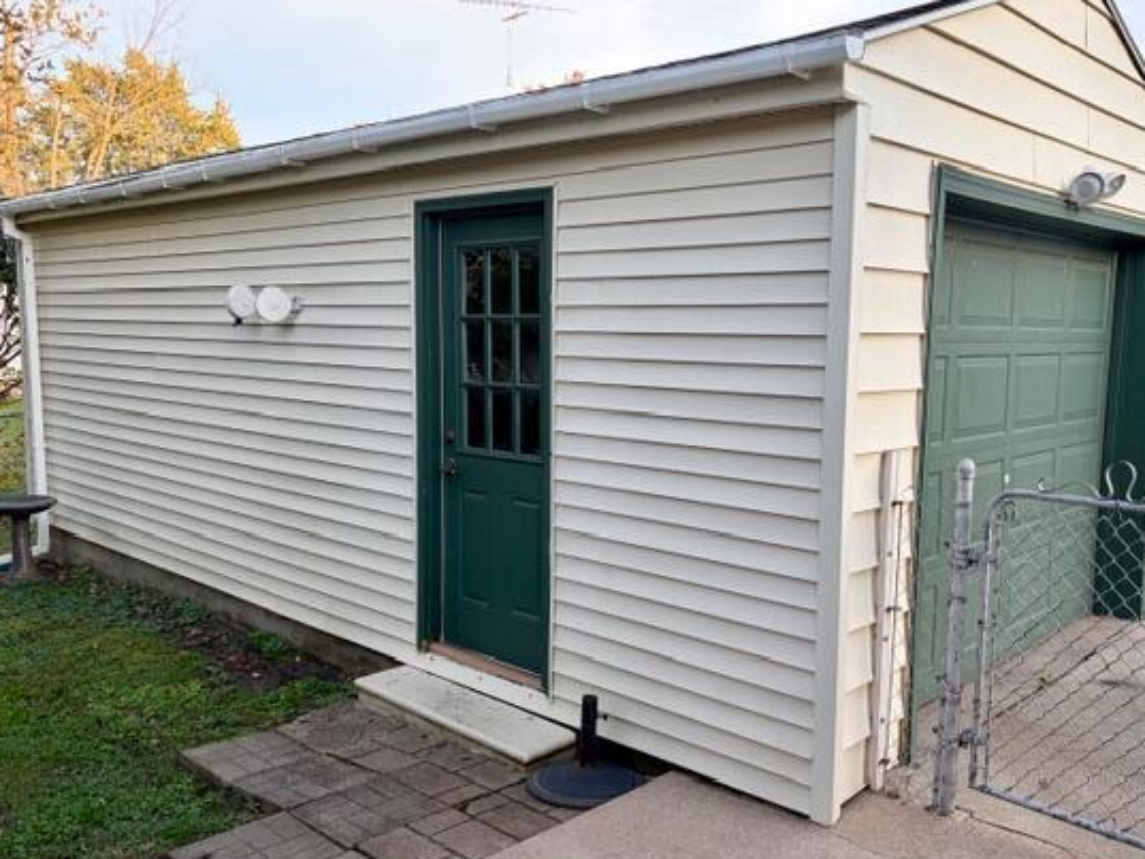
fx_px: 1026
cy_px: 443
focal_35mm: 31
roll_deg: -0.6
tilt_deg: -6.3
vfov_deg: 45.5
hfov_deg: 58.3
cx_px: 620
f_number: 1.6
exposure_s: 1/198
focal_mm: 5.96
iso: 50
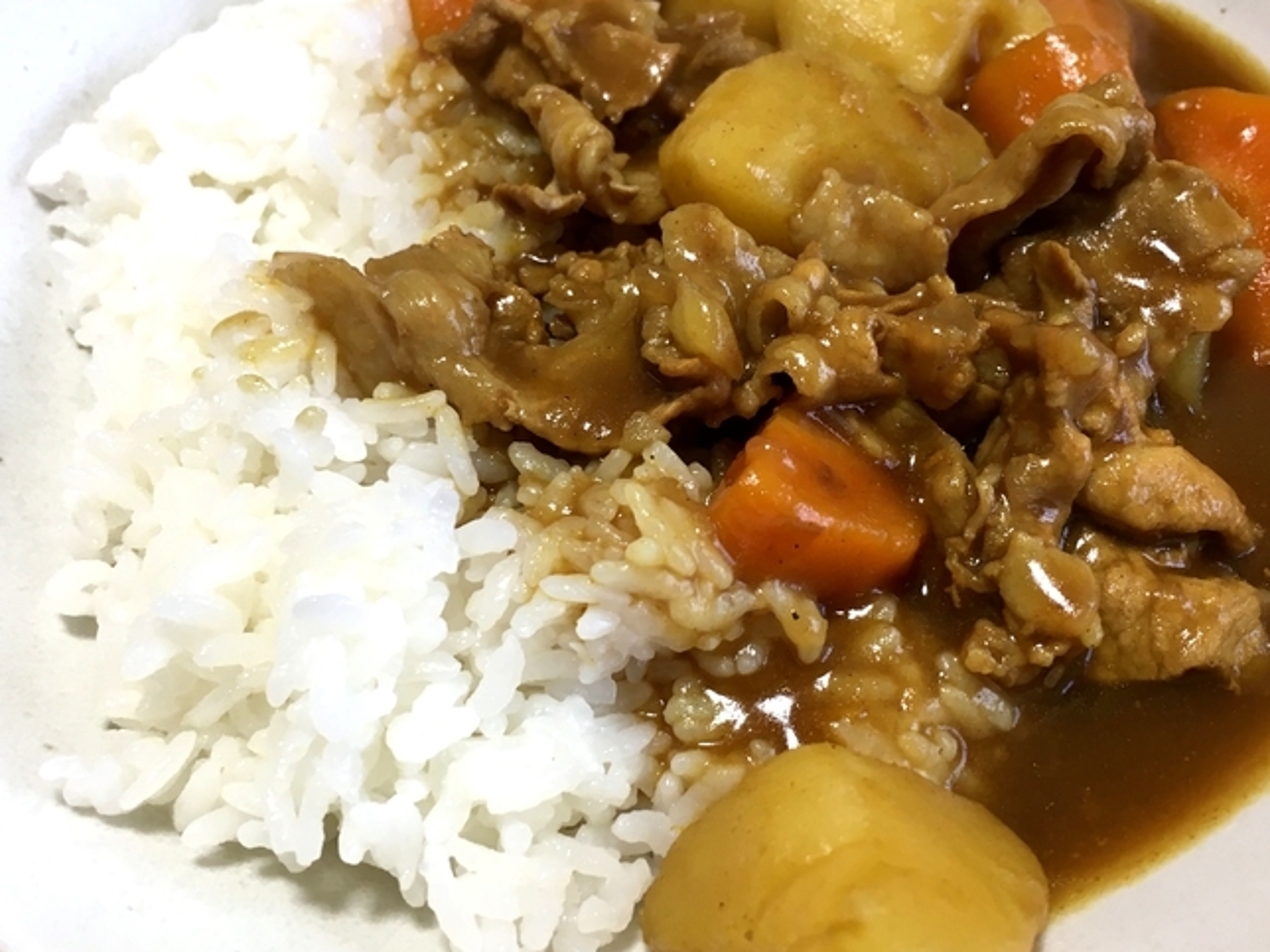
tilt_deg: -53.8
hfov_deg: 51.3
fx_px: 1321
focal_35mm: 36
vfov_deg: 39.6
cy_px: 442
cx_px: 686
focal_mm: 4.15
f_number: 2.2
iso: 50
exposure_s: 1/30
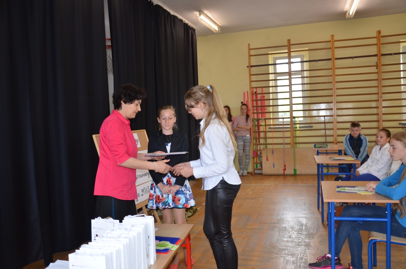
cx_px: 203
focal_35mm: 32
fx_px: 354
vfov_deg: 41.5
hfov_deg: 59.6
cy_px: 134
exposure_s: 1/125
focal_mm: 21
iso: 400
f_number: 3.8
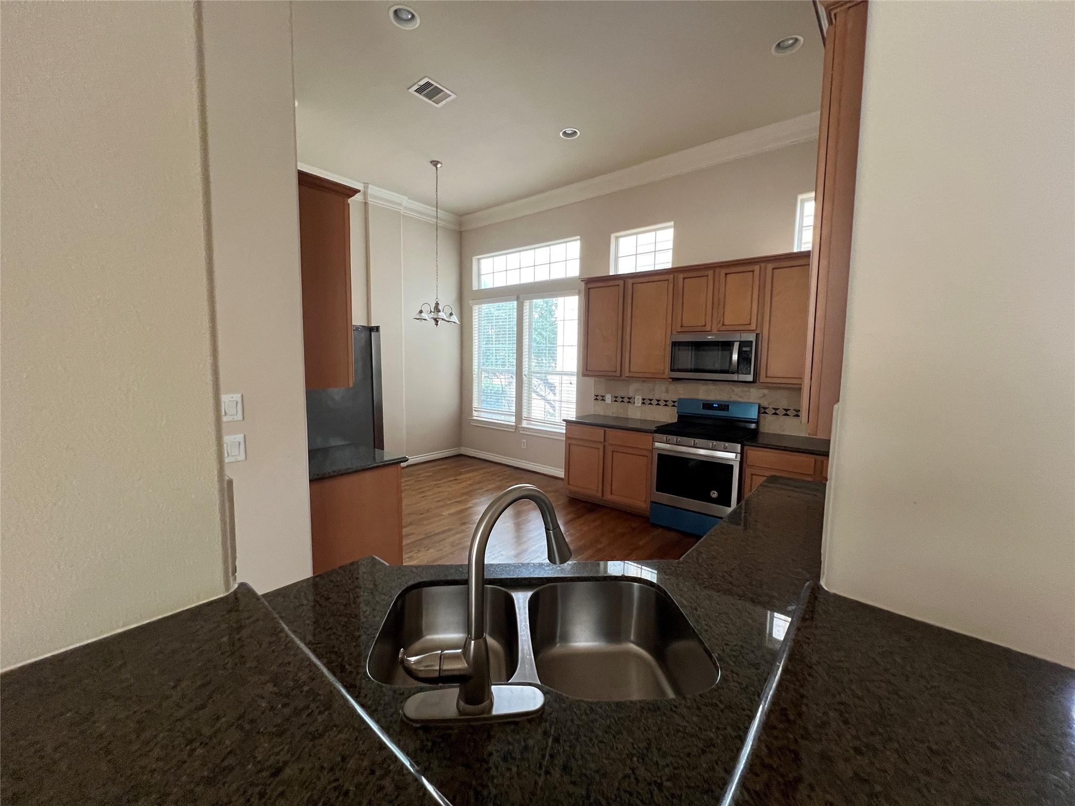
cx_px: 538
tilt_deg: -6.8
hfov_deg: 106.2
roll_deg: -0.7
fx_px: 404
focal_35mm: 13
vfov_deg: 89.9
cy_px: 403
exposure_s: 1/96
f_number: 1.8
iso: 250
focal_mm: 1.57
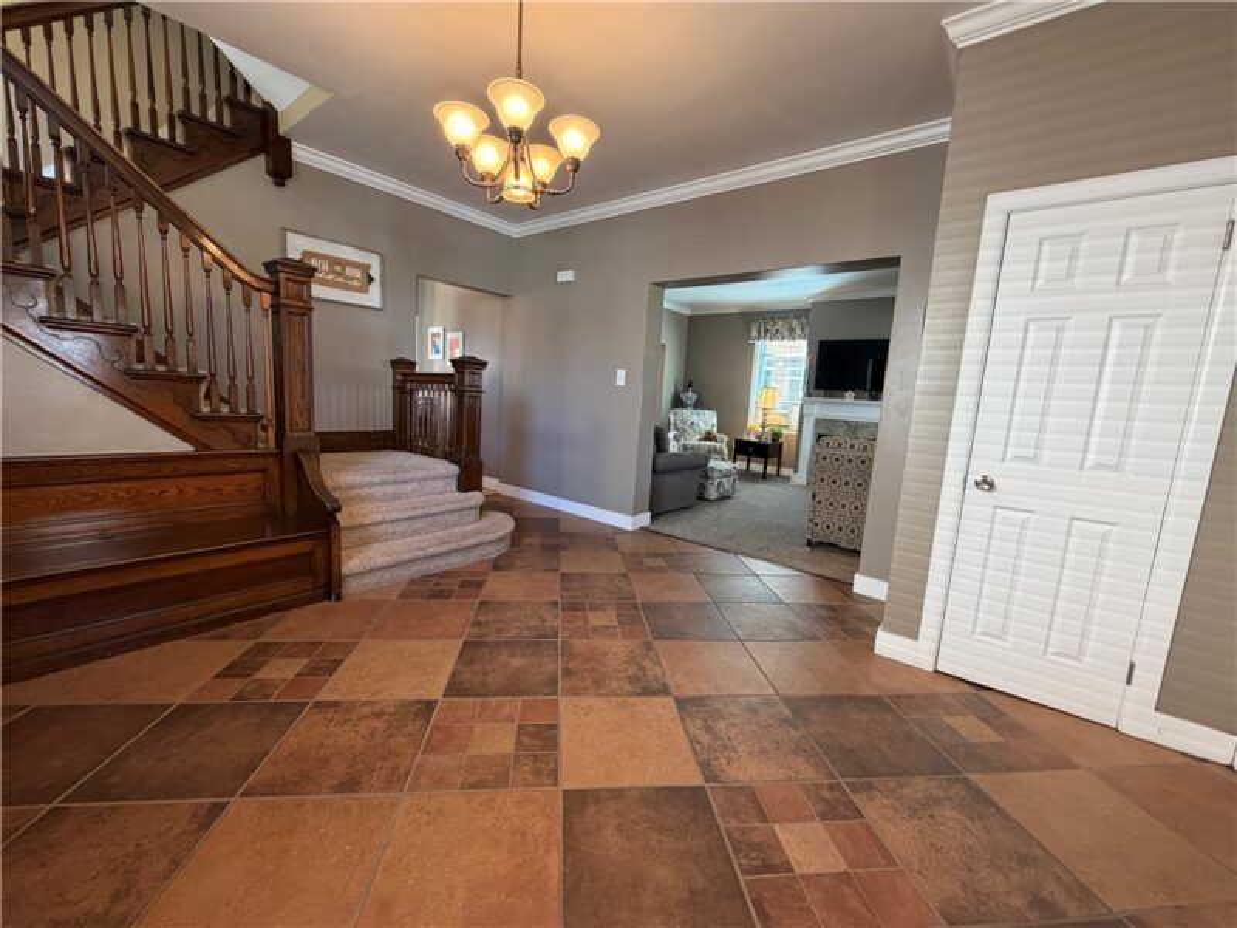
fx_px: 500
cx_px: 618
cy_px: 464
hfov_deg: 102.1
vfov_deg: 85.7
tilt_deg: -8.9
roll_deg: -2.5
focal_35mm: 14
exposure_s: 1/60
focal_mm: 2.22
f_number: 2.2
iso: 250
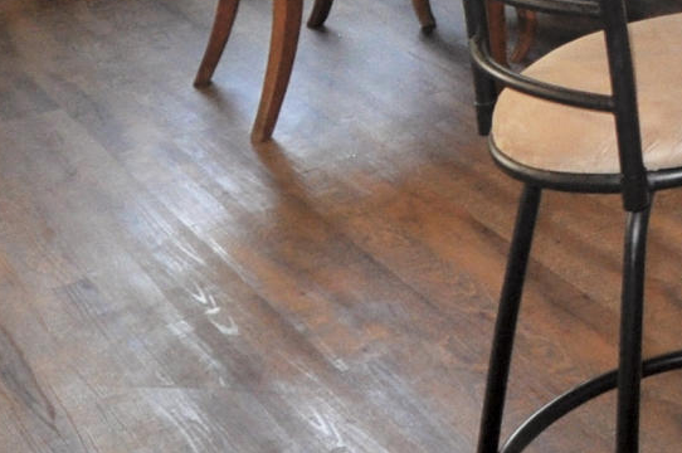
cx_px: 1310
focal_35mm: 83
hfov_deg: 18.0
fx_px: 1570
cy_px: -497
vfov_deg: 13.6
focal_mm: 10
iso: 400
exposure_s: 1/200
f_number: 3.5
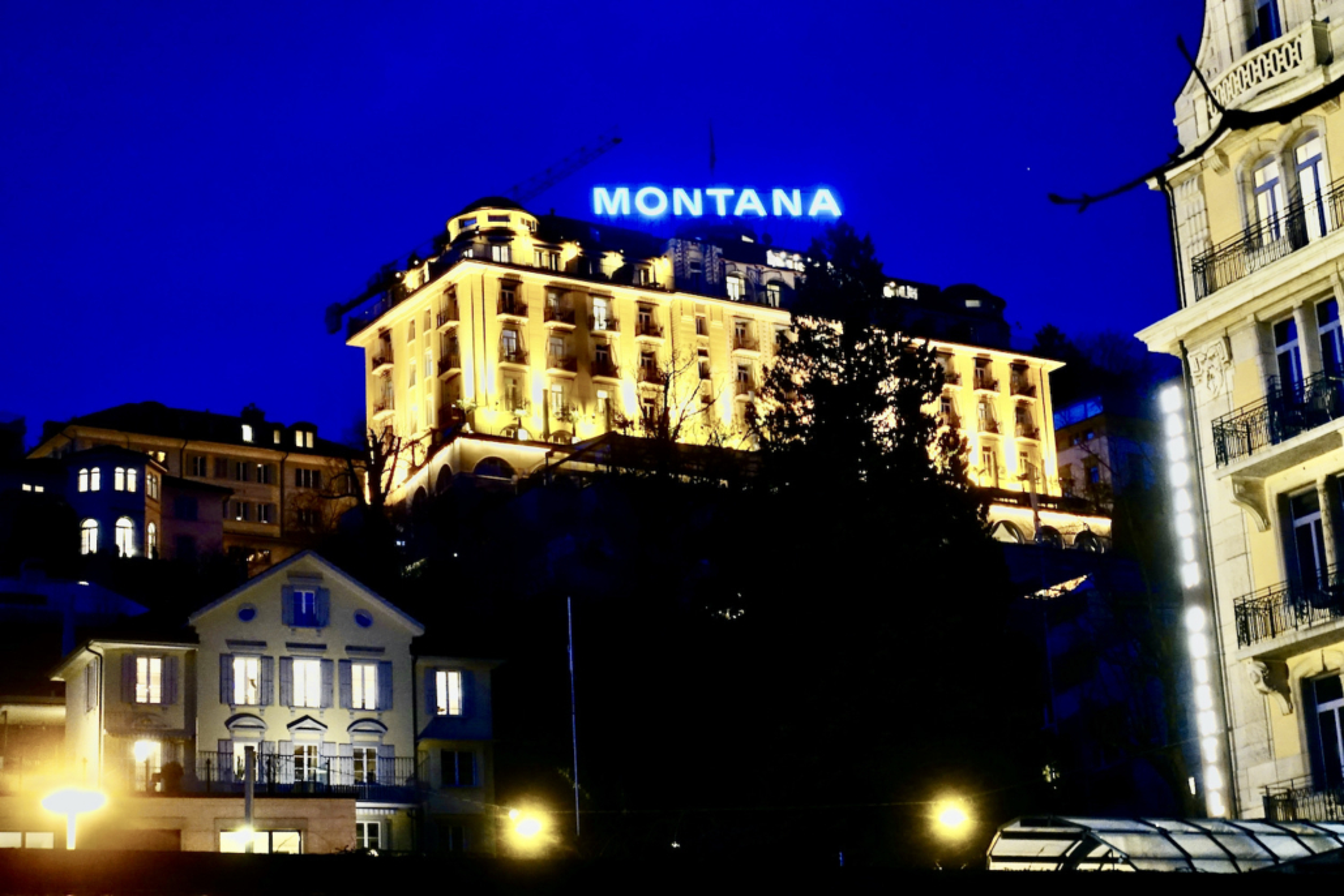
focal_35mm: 70
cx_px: 672
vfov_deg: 19.5
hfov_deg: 28.8
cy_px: 448
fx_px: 2614
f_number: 2.8
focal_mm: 25.7
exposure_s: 1/10
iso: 1000
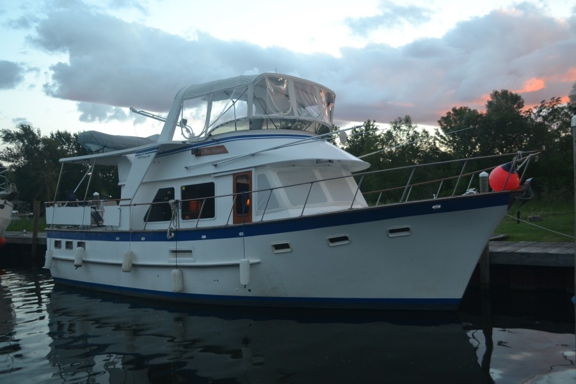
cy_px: 192
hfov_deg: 53.1
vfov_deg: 36.9
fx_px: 576
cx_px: 288
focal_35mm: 36
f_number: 4
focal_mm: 24
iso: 400
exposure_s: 1/25
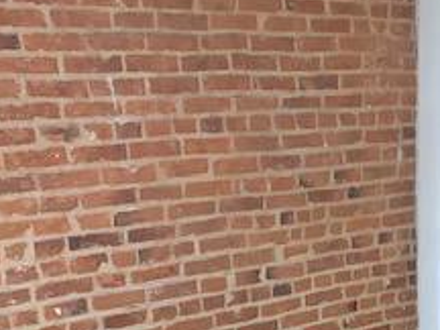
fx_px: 979
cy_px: 424
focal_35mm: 77
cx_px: 371
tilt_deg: -22.5
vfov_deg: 17.9
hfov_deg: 24.8
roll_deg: +1.1
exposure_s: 1/20
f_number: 1.8
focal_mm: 4.25
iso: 40
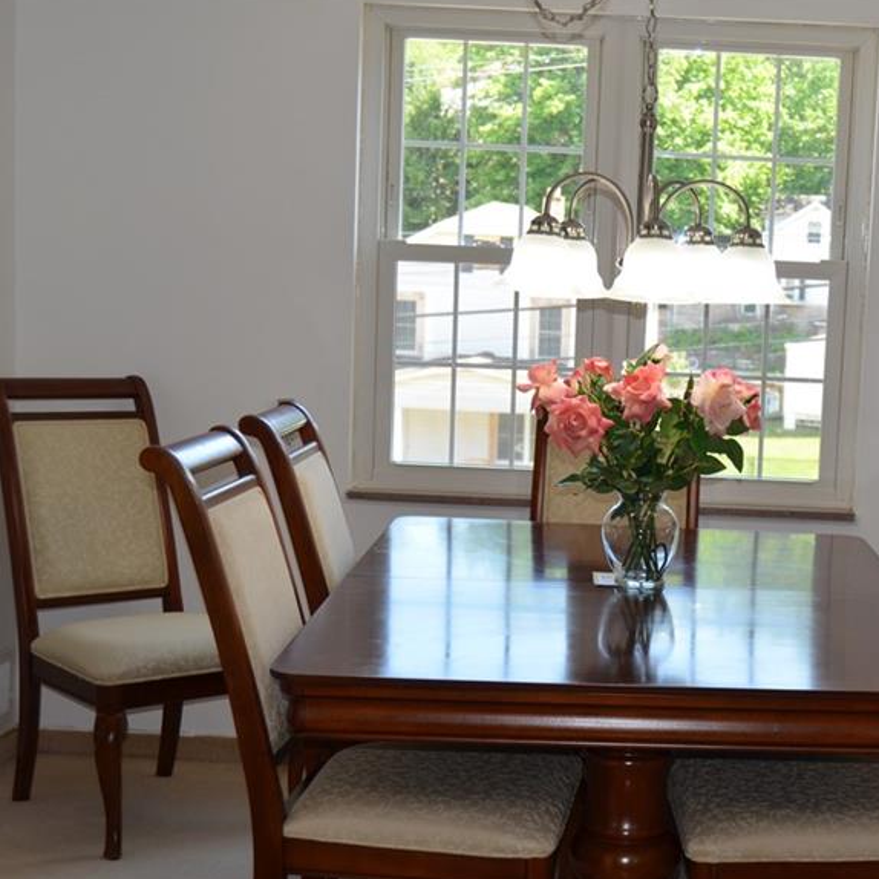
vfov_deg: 25.3
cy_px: 509
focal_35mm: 68
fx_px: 1954
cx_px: 698
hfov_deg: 25.0
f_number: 4.2
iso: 280
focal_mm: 30
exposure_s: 1/125
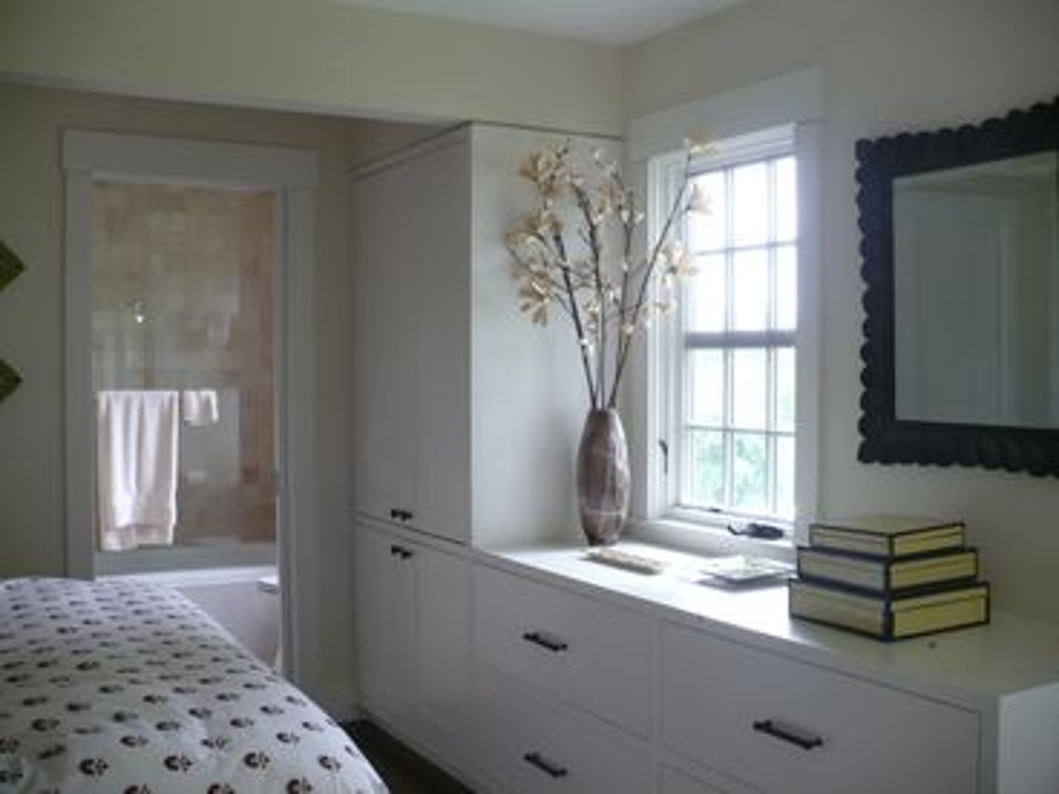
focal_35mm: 37
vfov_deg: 38.7
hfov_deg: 50.1
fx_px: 1132
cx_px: 530
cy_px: 397
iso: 200
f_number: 2.8
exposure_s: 1/15
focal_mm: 6.1
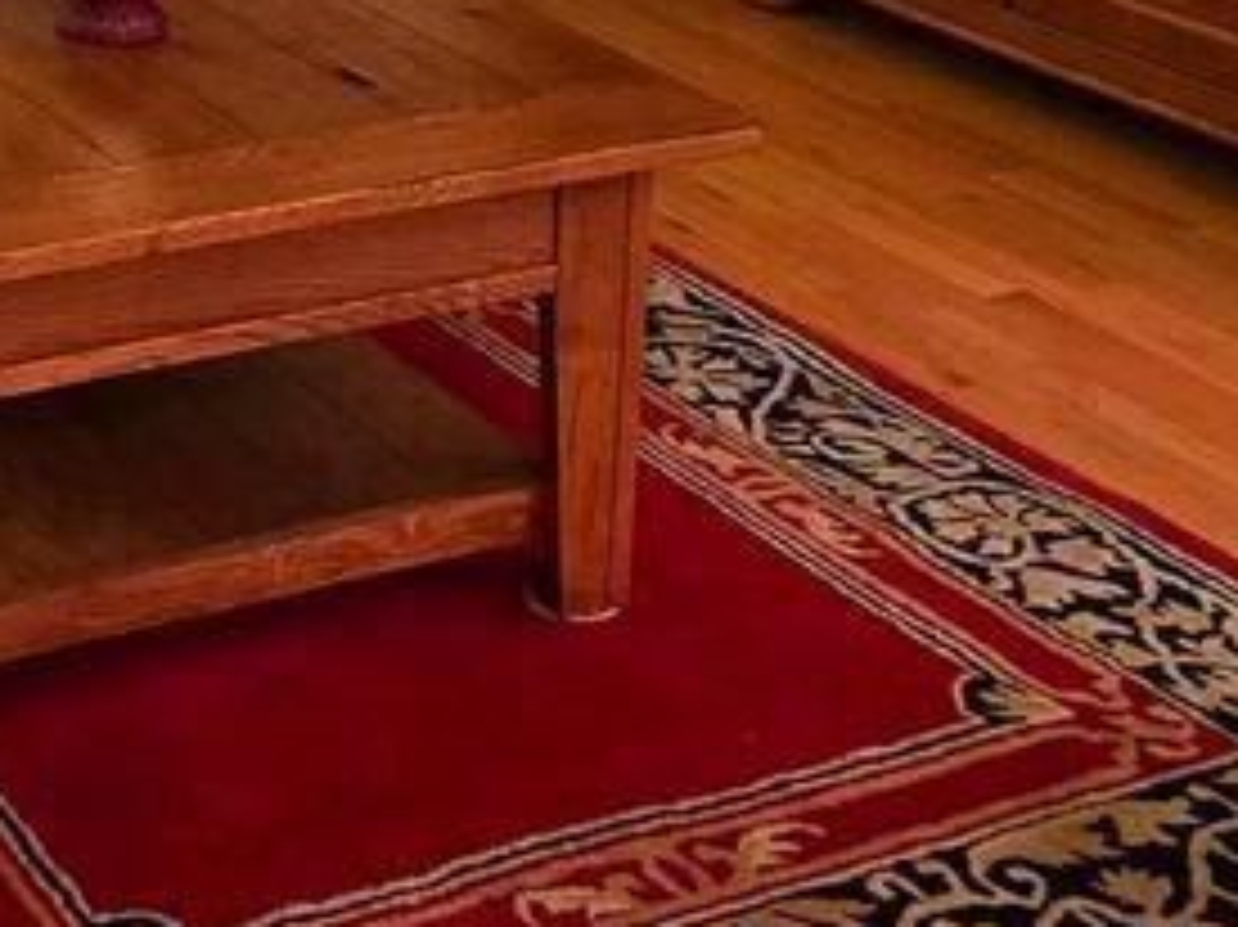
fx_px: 2431
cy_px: -279
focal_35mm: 68
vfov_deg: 19.8
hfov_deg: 26.1
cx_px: -162
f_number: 2.2
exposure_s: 1/60
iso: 500
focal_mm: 2.2
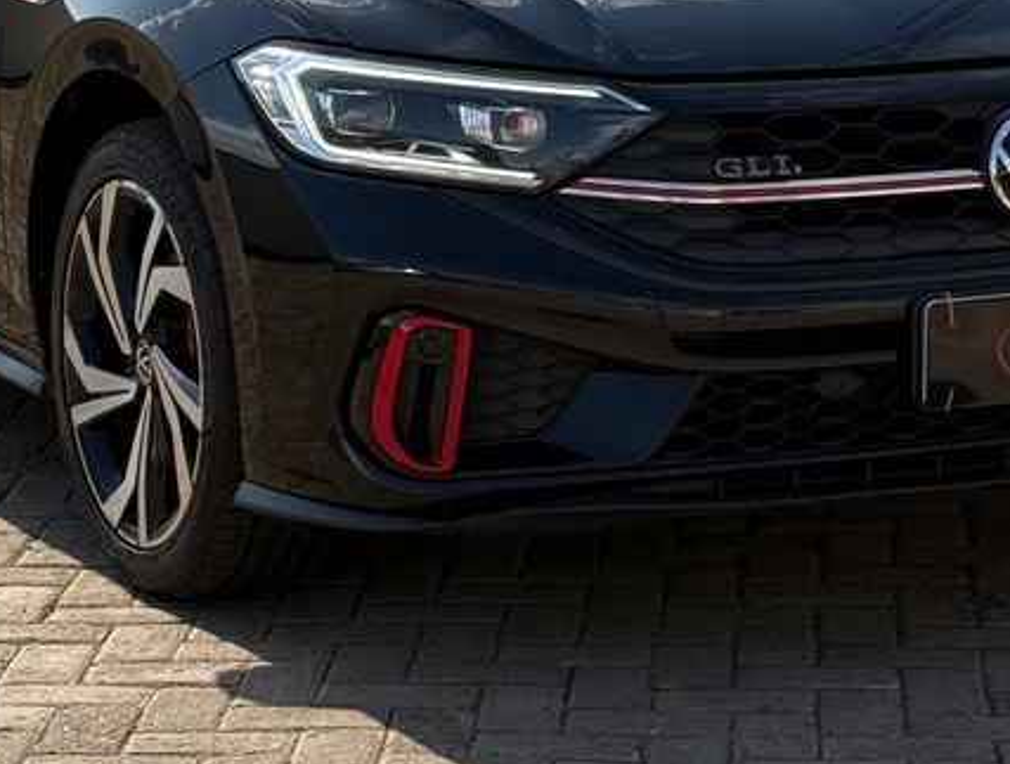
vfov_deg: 13.8
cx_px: 451
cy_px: 45
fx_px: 3132
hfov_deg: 18.3
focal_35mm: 107
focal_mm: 6.76
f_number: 1.78
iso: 80
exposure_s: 1/2762
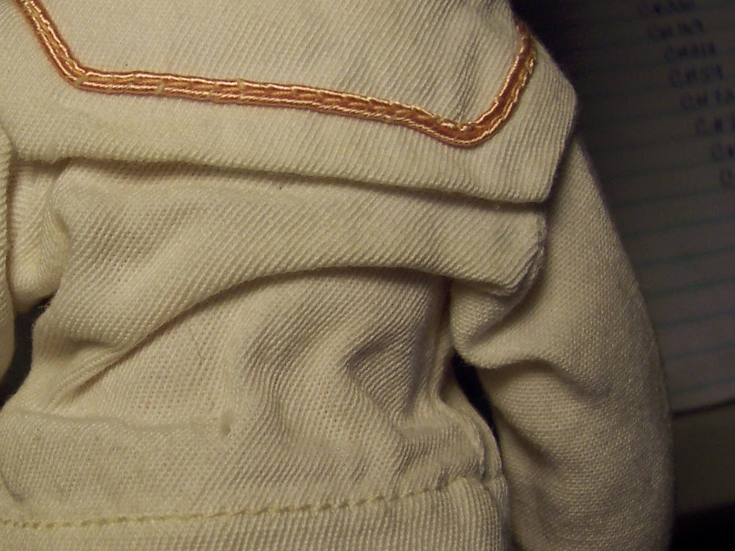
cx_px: 200
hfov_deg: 34.3
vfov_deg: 26.5
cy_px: 311
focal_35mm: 55
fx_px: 1168
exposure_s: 1/350
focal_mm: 5.6
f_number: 2.8
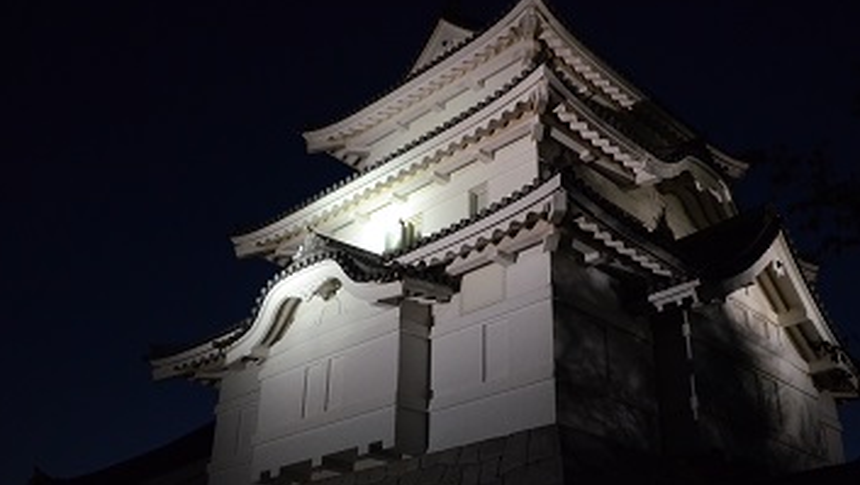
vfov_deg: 30.5
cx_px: 480
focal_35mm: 39
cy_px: 251
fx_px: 890
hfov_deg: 51.5
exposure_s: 1/50
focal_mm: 22
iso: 3200
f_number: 3.8
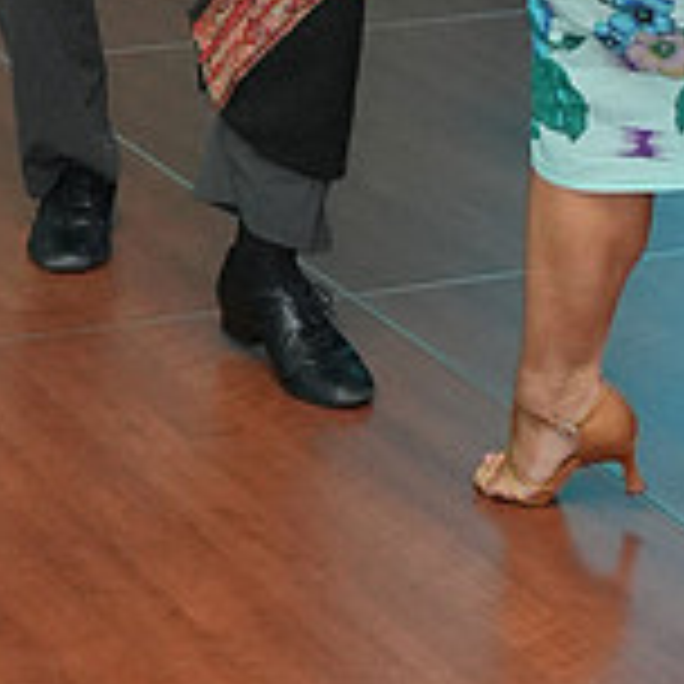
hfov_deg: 11.0
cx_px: 344
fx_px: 3555
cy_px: -522
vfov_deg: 10.4
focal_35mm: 159
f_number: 4.5
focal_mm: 33
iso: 3200
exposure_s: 1/200
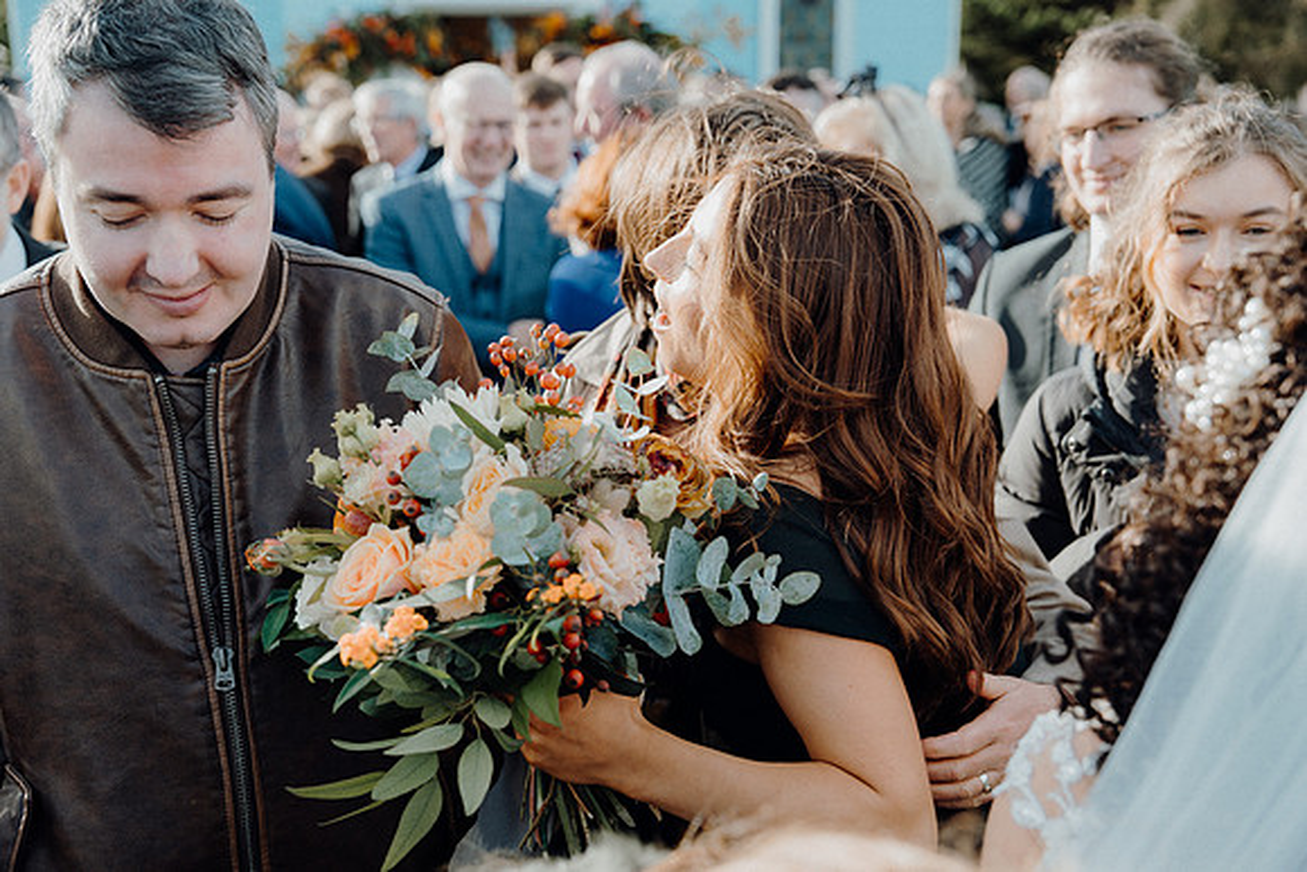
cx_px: 654
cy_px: 436
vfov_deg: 31.9
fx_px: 1525
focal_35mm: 42
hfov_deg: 46.4
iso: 160
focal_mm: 42
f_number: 3.5
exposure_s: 1/400
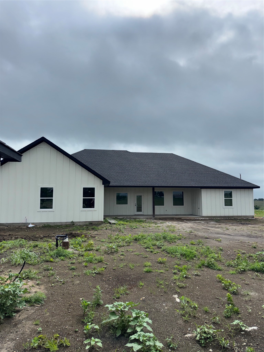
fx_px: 244
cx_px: 132
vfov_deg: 71.6
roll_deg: +0.3
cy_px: 176
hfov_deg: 56.8
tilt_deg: +6.4
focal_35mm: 24
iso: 64
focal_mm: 6.76
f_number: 1.78
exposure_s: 1/9009
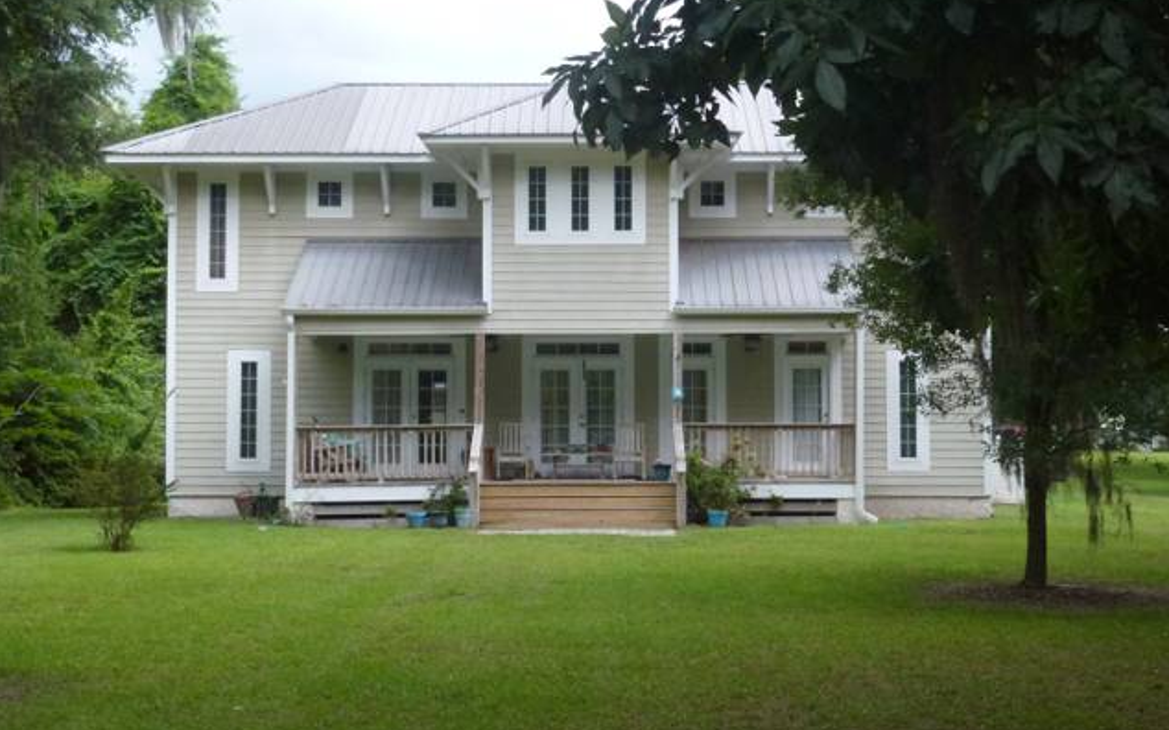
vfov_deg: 21.3
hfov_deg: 33.5
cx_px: 583
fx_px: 1943
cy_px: 358
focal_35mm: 61
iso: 400
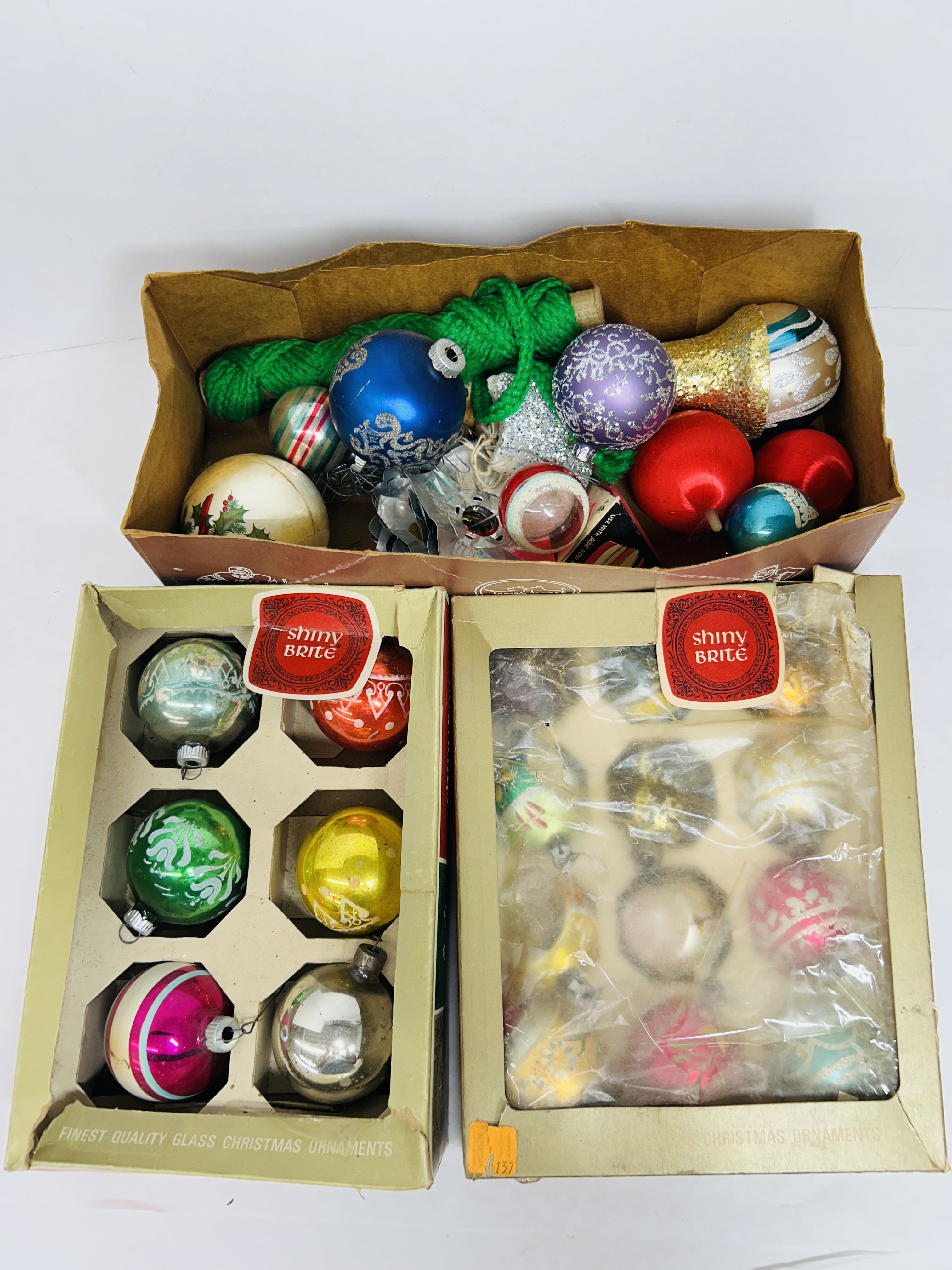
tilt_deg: -73.3
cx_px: 476
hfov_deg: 53.1
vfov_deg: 67.3
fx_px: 953
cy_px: 635
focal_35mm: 26
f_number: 1.5
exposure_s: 1/120
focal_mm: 5.7
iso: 40
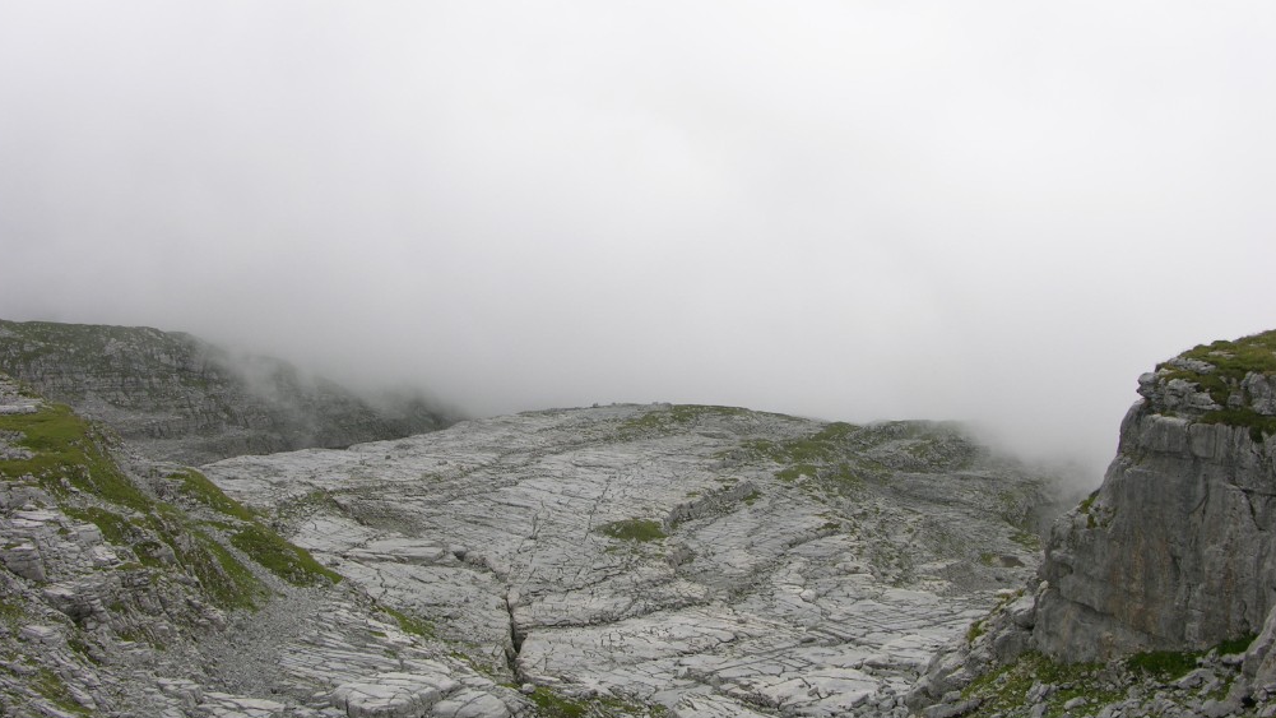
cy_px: 355
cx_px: 635
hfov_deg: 51.6
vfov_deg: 30.4
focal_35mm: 39
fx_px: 1320
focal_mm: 8.9
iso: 50
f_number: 5.6
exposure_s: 1/278
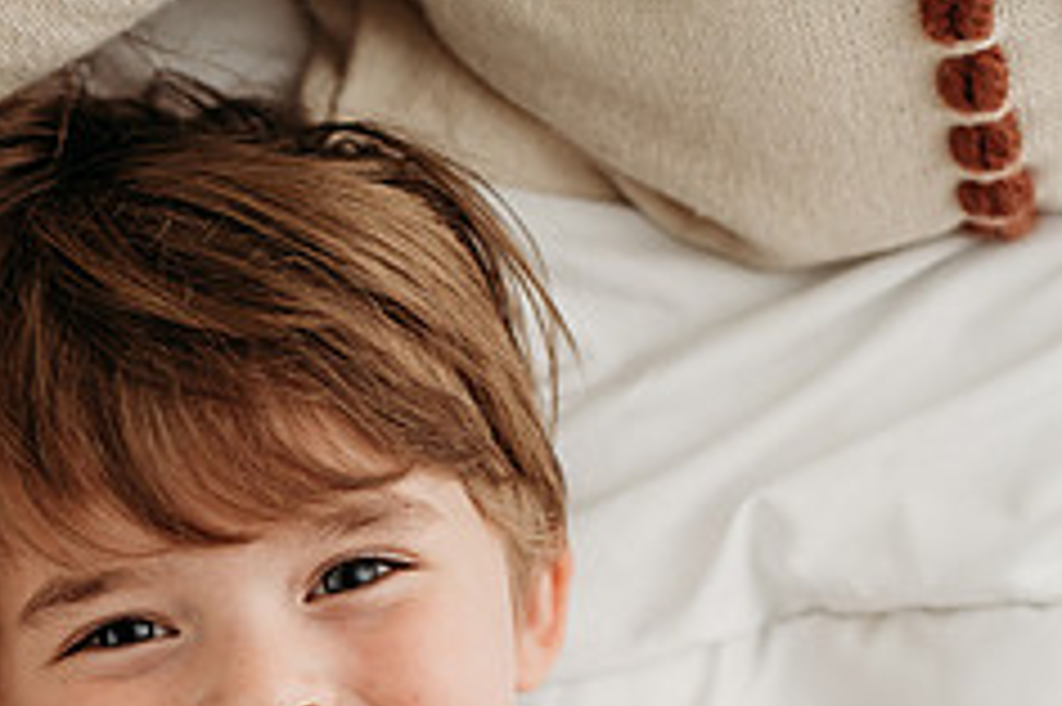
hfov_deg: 16.2
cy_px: 798
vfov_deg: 11.0
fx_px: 3626
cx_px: -76
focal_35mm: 123
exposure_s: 1/250
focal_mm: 50
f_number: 2.8
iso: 400
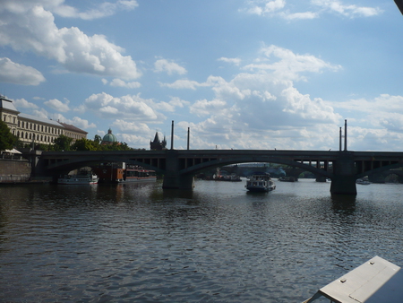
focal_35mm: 35
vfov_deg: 40.7
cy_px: 152
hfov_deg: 52.6
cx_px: 202
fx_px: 408
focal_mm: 5.8
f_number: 8
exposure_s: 1/640
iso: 100
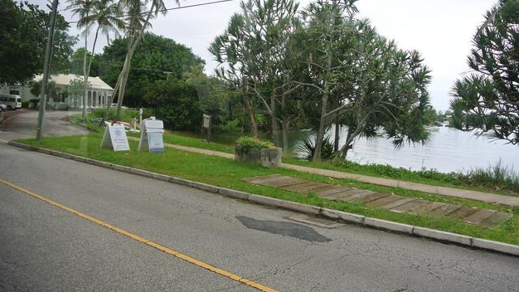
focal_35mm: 30
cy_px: 132
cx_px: 262
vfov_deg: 38.9
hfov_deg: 64.3
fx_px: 413
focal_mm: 10.7
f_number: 4
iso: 100
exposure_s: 1/250
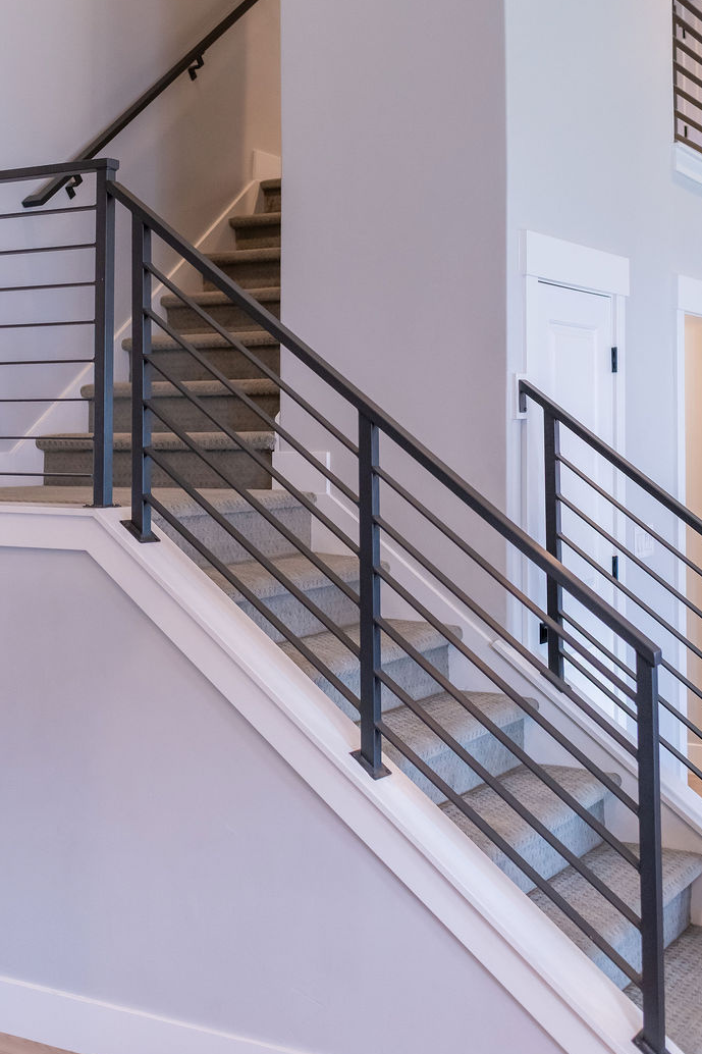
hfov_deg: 26.0
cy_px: 352
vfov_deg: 37.8
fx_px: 1521
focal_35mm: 52
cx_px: 326
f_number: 3.2
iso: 1600
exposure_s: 1/250
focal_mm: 35
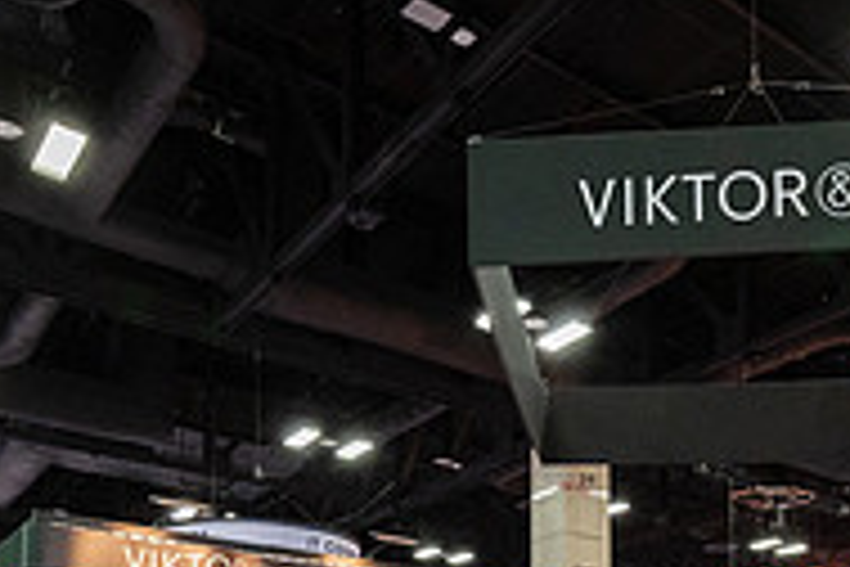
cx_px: 603
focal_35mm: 43
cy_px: 776
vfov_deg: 25.7
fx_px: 1015
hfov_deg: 44.4
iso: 2000
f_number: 5.6
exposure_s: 1/100
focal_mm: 14
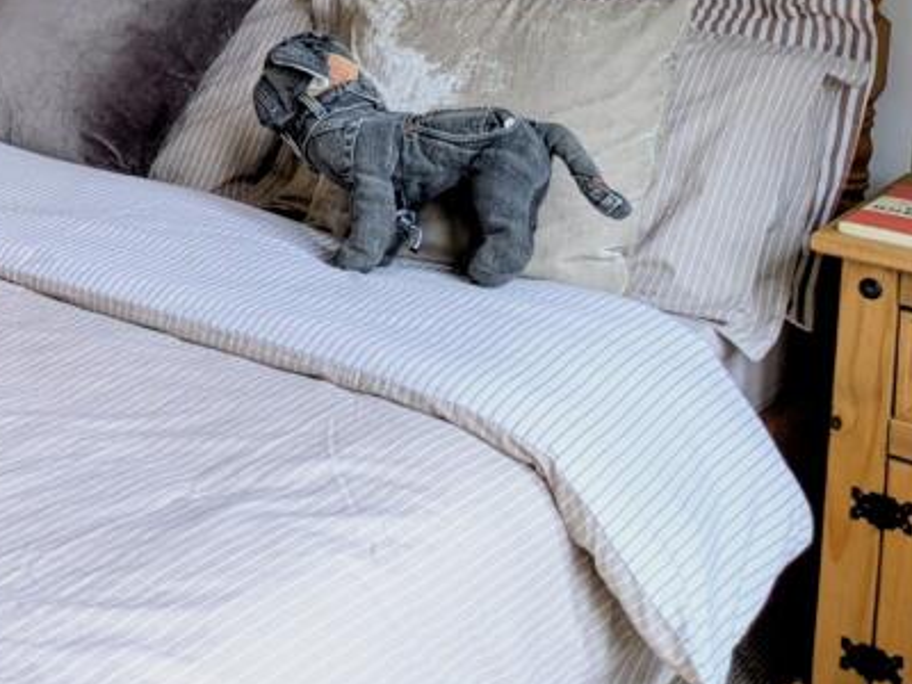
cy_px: -128
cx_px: 39
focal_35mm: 64
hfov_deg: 28.7
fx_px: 1686
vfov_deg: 21.4
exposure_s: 1/100
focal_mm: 5.43
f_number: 1.89
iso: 62
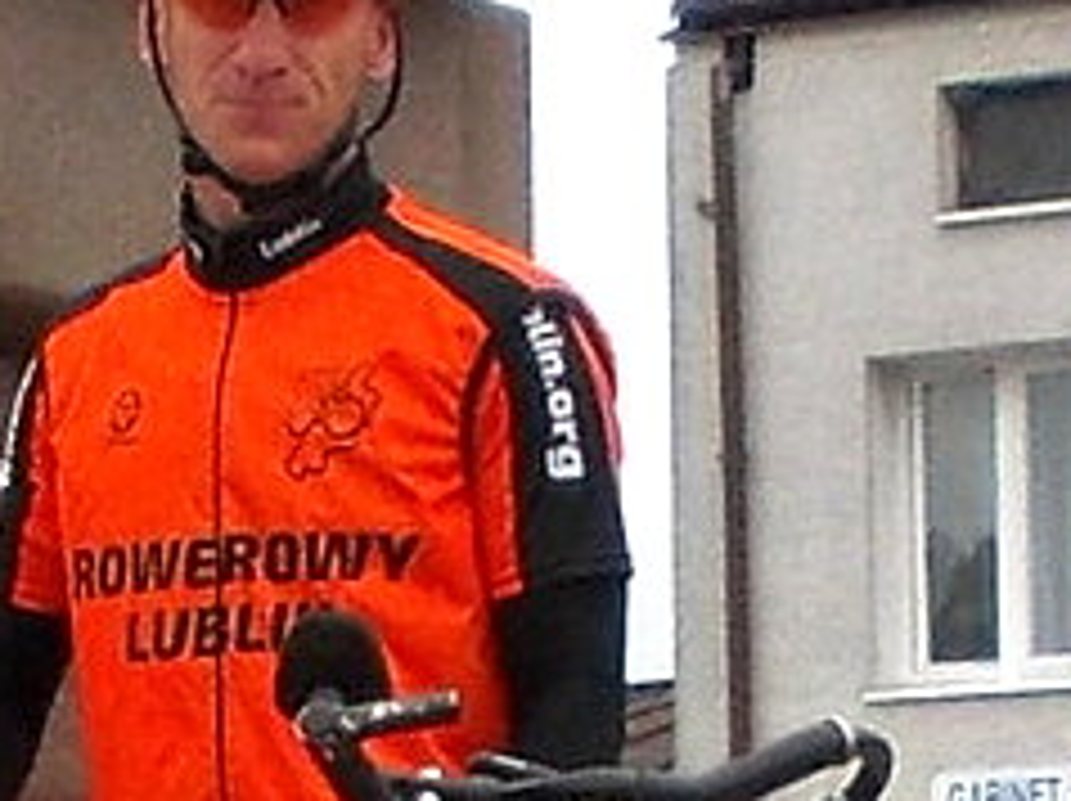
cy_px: 929
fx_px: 3276
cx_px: -81
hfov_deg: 18.0
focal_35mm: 106
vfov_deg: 13.6
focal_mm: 4
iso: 80
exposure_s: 1/250
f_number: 2.7
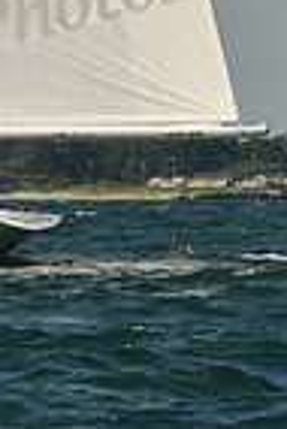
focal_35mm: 819
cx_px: -189
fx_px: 9769
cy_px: -444
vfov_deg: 2.5
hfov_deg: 1.7
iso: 250
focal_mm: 200
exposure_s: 1/1000
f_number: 9
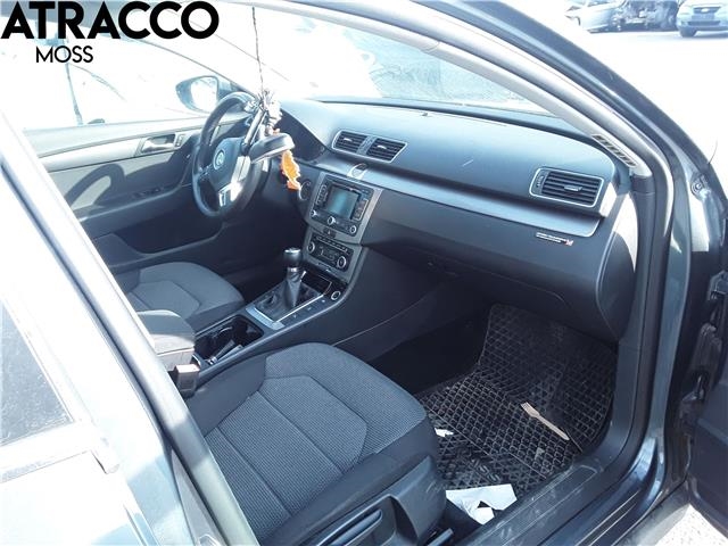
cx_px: 364
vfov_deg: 49.7
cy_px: 273
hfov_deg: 63.4
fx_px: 589
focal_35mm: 28
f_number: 1.9
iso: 50
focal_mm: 2.91
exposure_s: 1/100
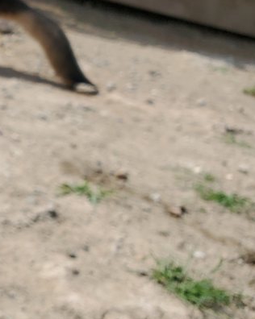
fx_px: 728
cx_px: -155
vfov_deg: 24.8
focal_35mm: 77
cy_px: 137
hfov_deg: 17.4
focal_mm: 4.3
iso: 50
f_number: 2.4
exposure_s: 1/1019
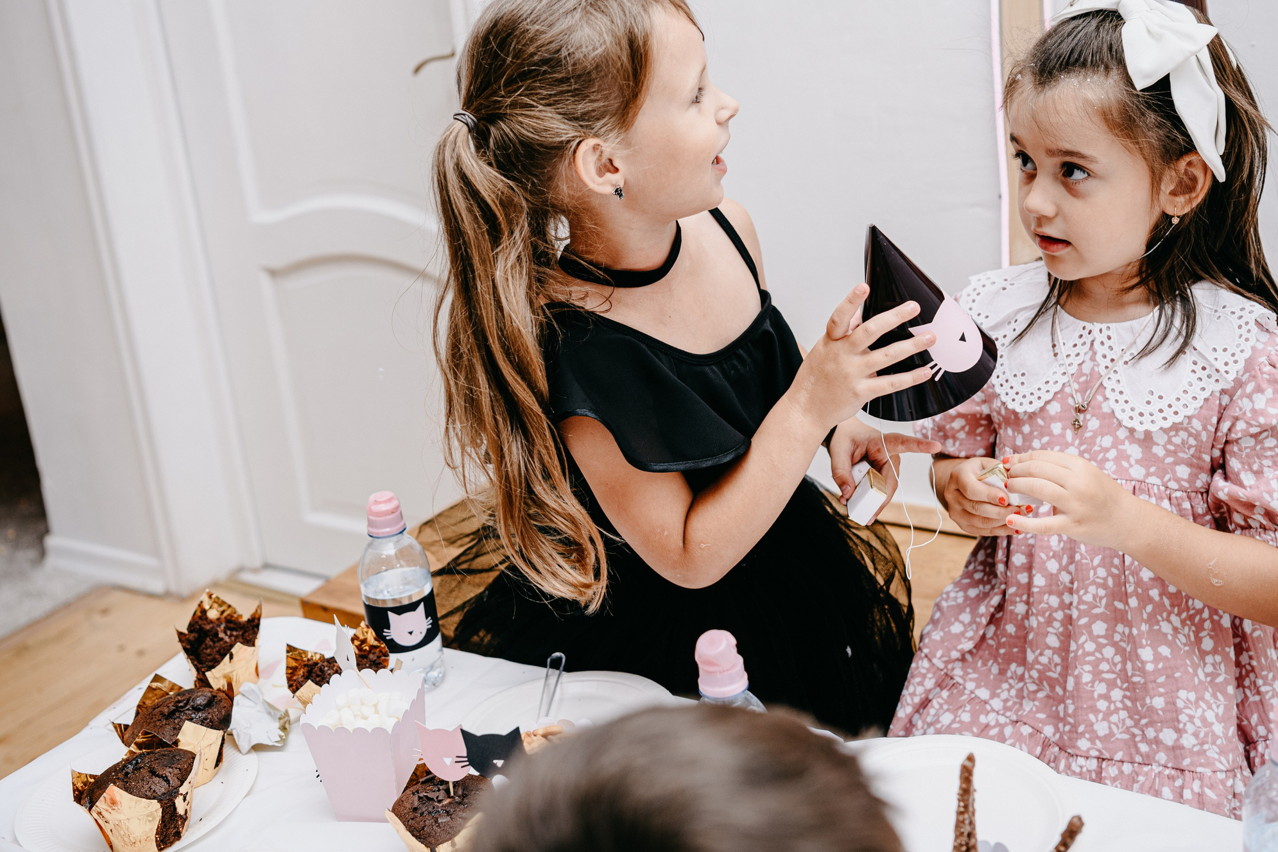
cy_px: 314
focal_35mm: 45
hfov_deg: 43.6
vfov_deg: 29.7
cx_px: 655
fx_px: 1598
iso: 125
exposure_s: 1/160
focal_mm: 35
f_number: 3.2
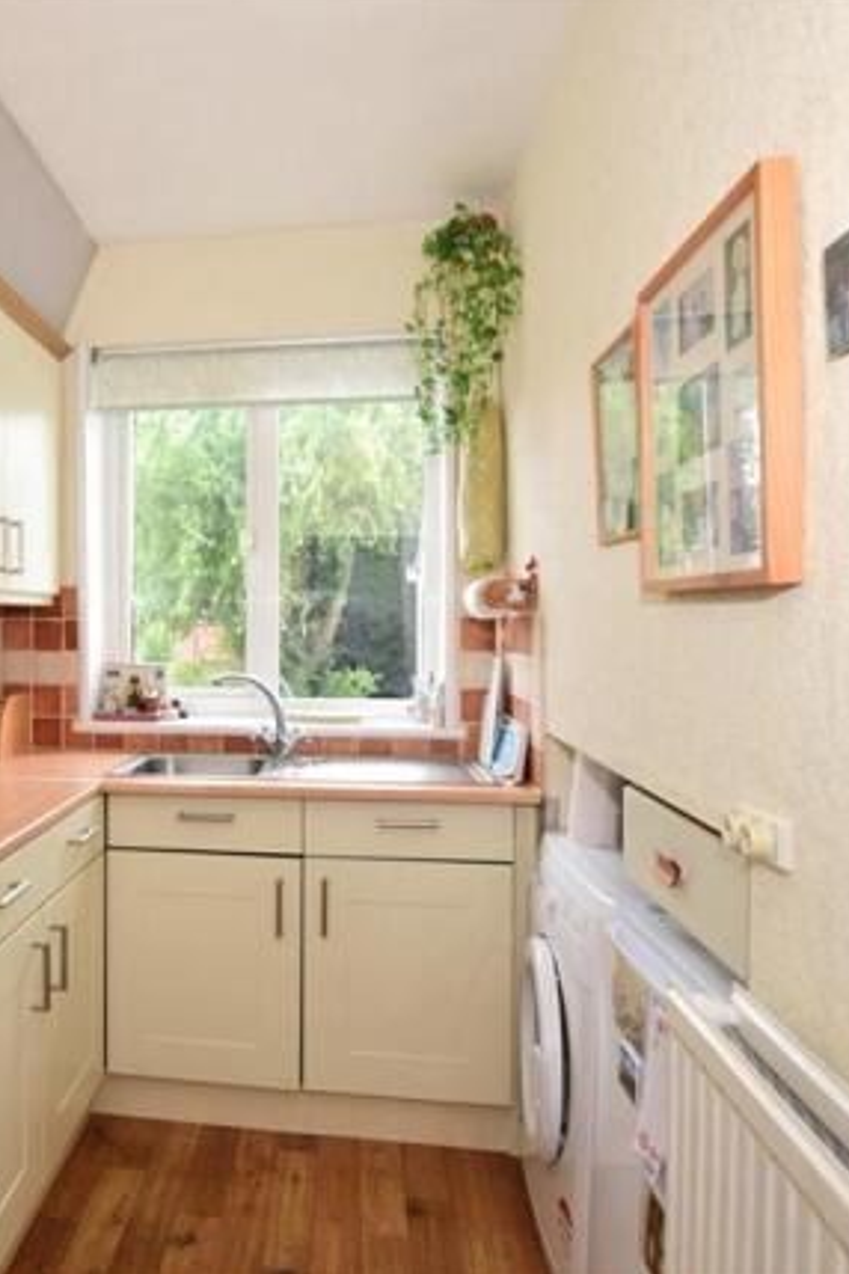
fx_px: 933
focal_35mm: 26
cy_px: 631
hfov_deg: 46.2
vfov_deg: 68.6
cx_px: 160
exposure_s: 1/40
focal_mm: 11.5
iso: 400
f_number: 5.6
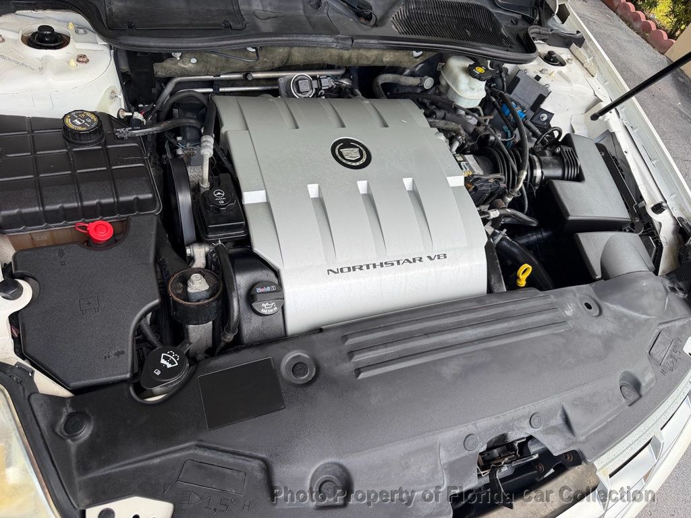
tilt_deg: -50.8
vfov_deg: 56.8
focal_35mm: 24
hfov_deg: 71.6
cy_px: 259
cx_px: 346
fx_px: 479
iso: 100
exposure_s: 1/602
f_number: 1.78
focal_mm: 6.76
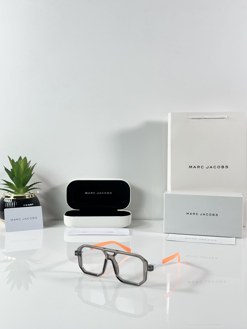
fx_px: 457
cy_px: 164
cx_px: 124
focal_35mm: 48
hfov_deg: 30.3
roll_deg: -0.4
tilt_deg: -6.4
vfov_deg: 39.7
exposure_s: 1/100
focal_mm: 6.86
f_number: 1.78
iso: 64
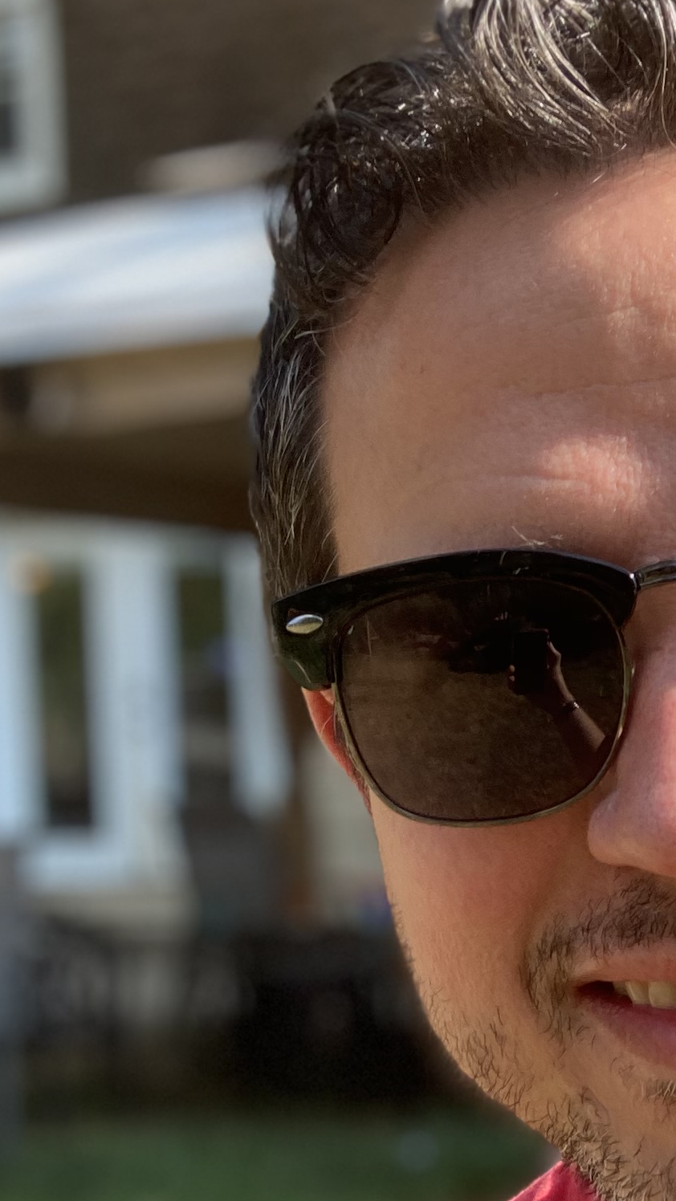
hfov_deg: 16.1
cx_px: 808
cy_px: 911
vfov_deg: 28.9
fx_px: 2293
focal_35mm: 72
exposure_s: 1/263
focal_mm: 2.87
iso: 20
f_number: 2.2
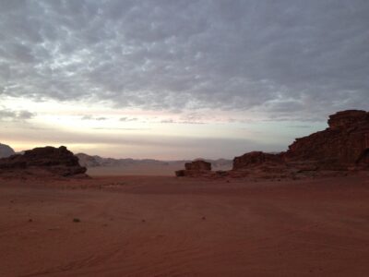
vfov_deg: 42.9
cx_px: 184
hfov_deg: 55.4
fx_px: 352
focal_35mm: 33
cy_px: 138
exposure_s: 1/20
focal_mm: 4.12
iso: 125
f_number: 2.4
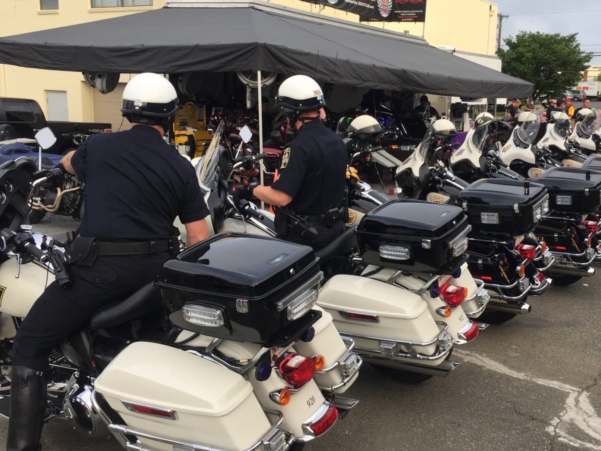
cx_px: 380
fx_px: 643
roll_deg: -2.2
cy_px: 211
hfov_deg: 49.6
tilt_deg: -11.2
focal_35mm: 37
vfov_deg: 38.7
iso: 32
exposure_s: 1/471
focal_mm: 4.15
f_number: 2.2
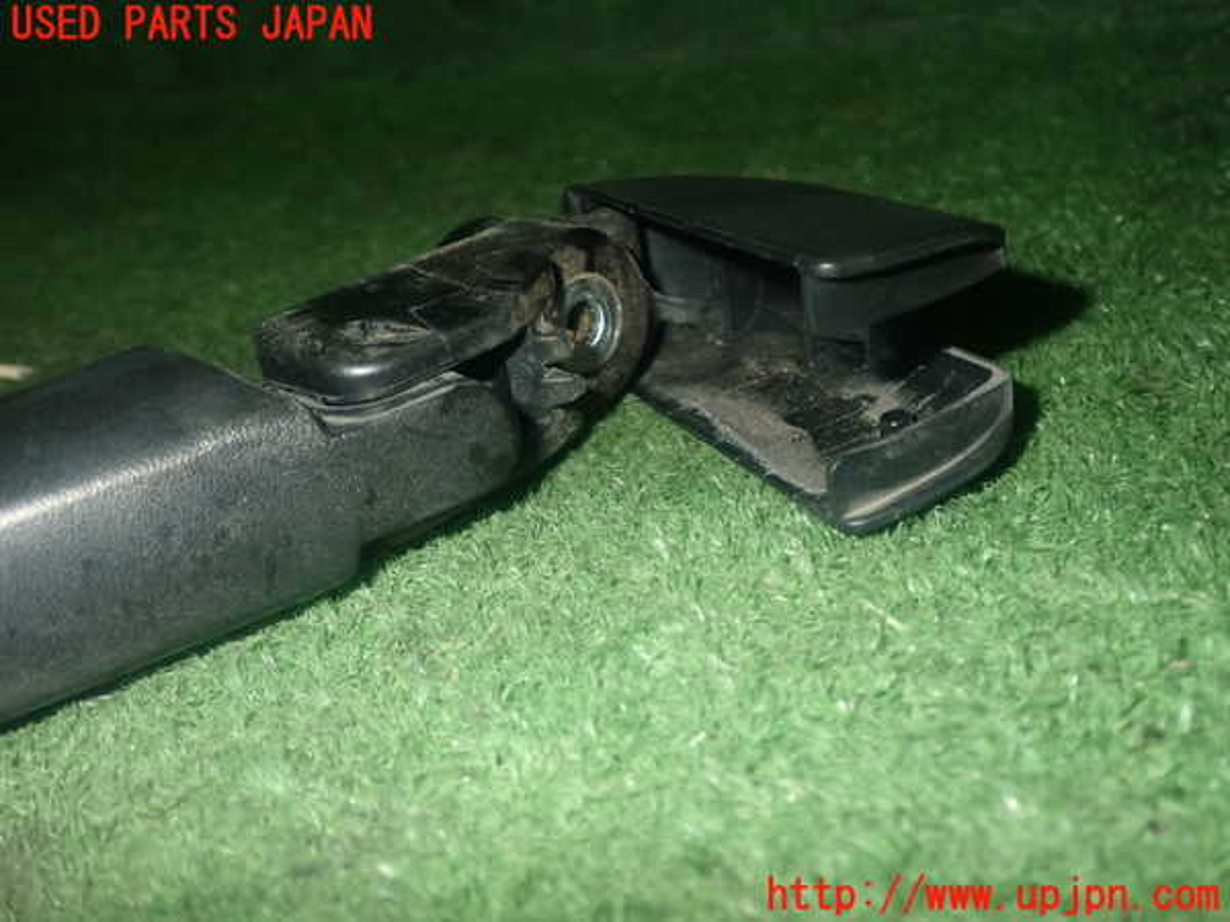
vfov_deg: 39.7
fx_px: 1279
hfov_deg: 51.4
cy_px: 461
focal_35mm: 36
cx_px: 615
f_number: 7.1
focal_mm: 6.37
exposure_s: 1/40
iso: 320
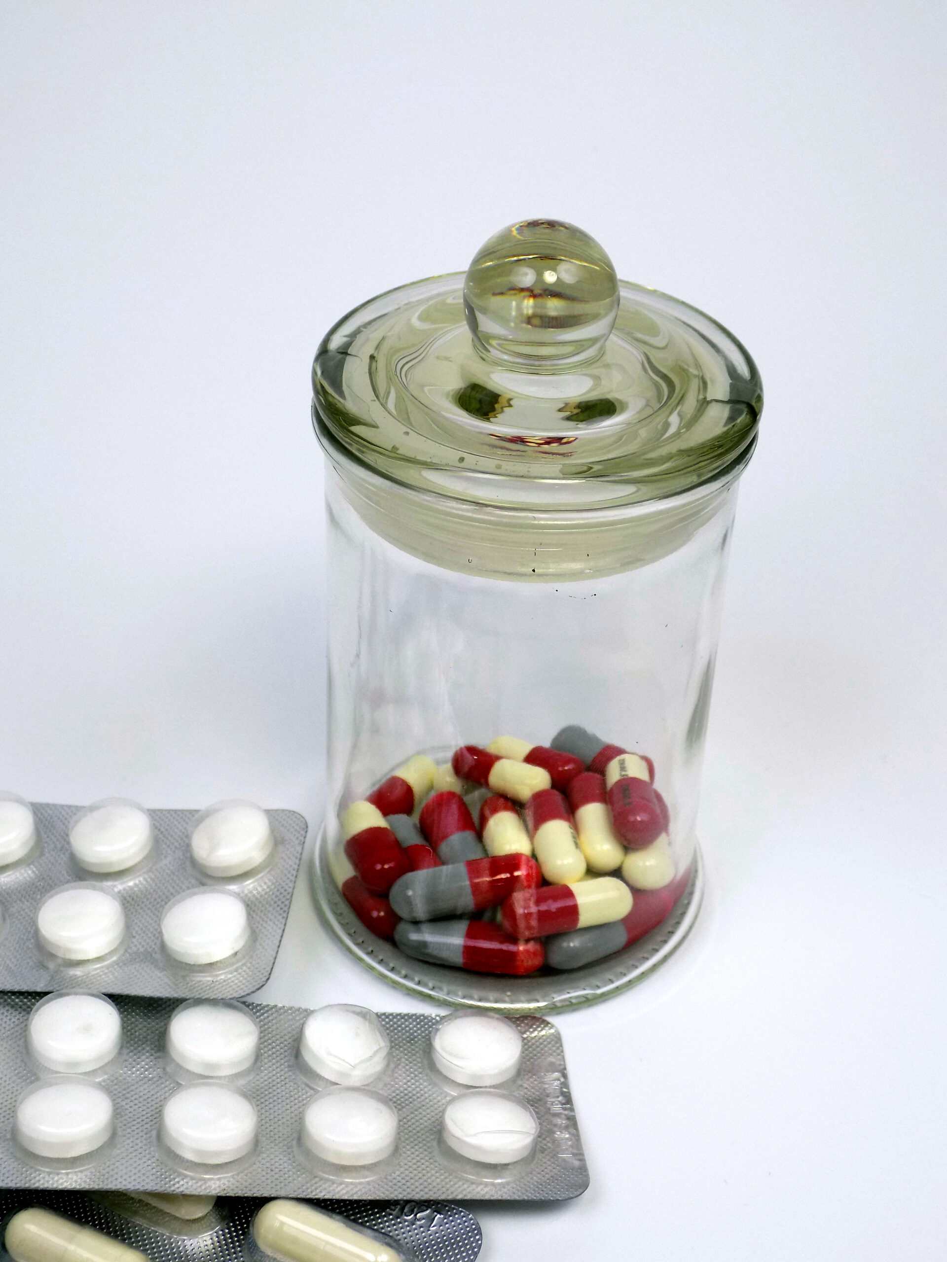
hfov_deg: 28.0
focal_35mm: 52
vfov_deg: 36.8
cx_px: 474
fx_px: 1897
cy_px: 631
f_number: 3.9
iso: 80
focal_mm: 9.3
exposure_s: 1/50
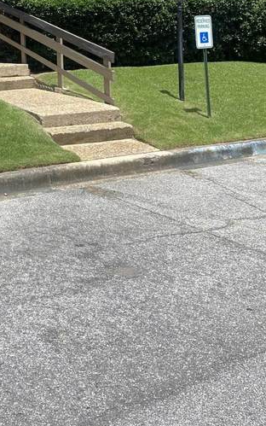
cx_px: 18
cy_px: 29
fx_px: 615
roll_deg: +2.2
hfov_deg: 23.7
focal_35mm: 53
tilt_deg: +1.5
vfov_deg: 35.5
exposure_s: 1/2028
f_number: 1.8
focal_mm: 4.25
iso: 32
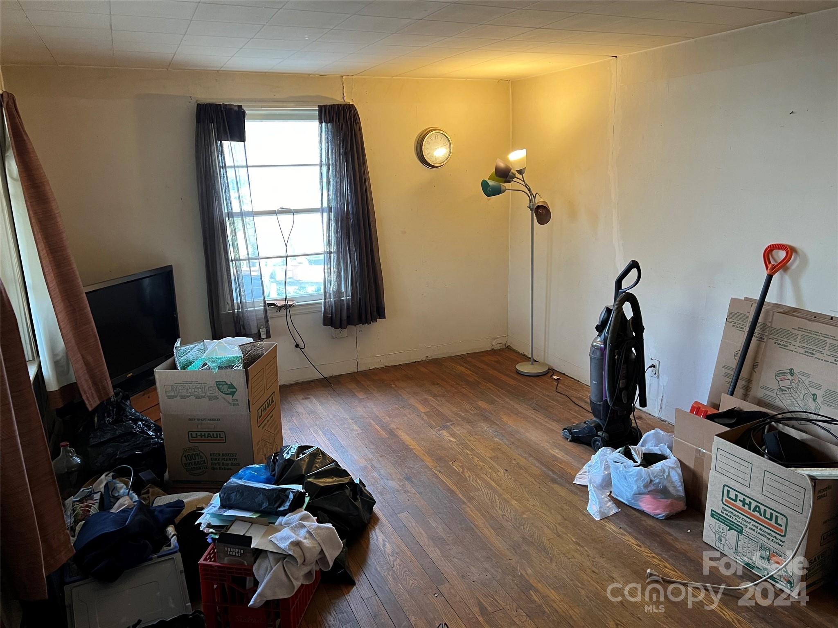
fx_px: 629
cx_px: 419
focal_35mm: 26
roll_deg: +1.7
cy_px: 314
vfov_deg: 53.1
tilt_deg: -15.2
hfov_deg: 67.3
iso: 250
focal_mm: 5.7
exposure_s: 1/60
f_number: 1.5
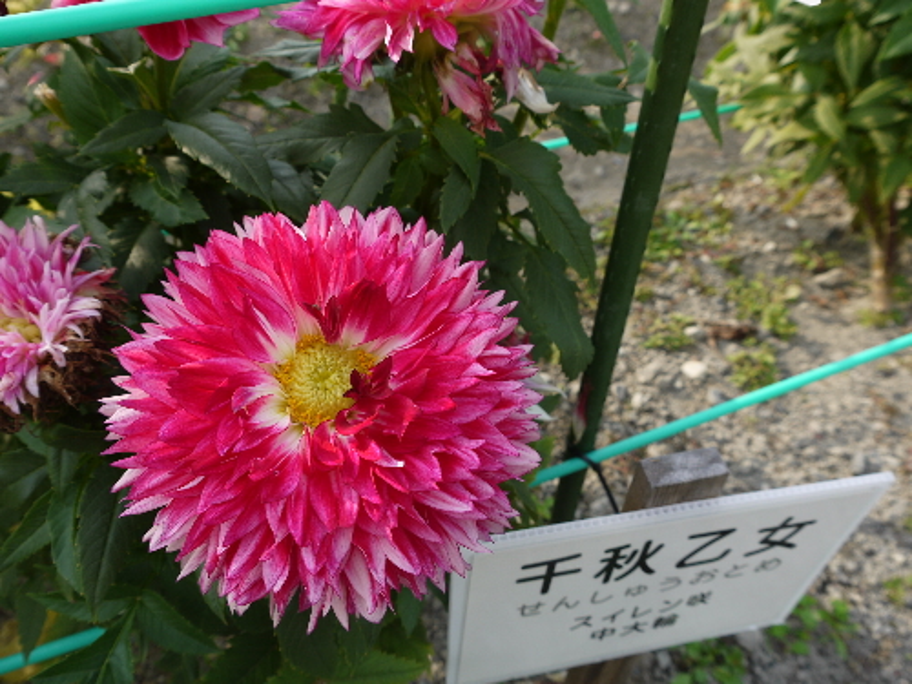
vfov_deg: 49.7
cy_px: 342
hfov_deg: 63.4
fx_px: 738
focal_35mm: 28
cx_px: 456
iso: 100
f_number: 5.6
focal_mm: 14
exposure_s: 1/200
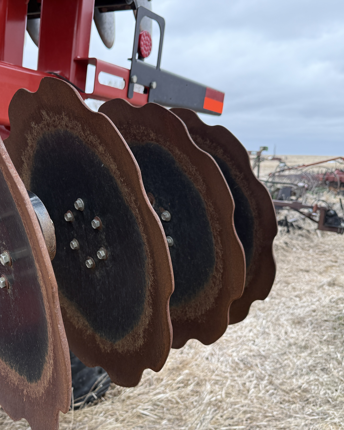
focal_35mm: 37
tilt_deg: -8.5
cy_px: 250
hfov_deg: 38.8
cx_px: 74
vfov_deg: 48.9
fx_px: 471
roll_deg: -1.4
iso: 100
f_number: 1.78
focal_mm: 6.76
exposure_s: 1/521
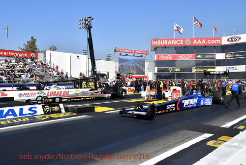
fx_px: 226
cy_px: 82
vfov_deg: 40.0
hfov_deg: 57.2
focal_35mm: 33
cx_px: 123
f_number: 5.6
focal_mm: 22
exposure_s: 1/1250
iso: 160
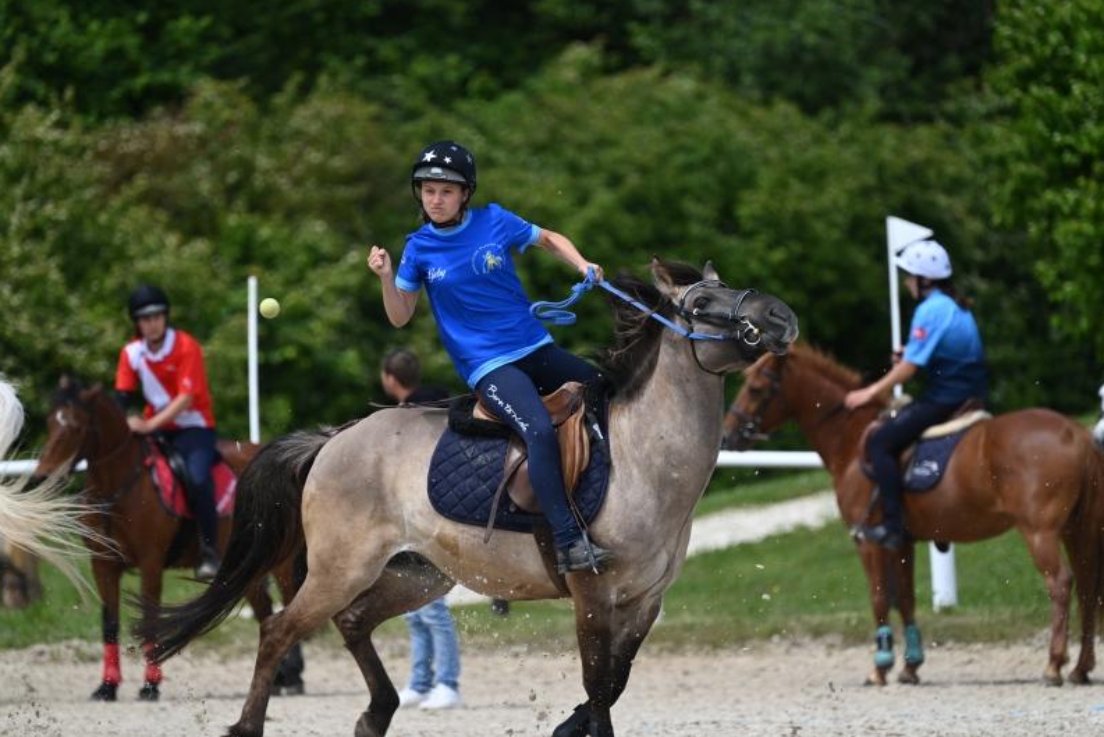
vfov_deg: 3.4
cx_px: 554
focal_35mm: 403
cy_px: 368
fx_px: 12360
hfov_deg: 5.1
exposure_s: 1/1250
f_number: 5.6
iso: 280
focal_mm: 400
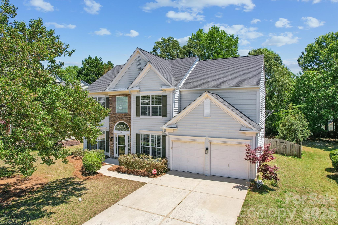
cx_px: 169
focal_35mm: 22
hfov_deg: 78.6
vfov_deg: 57.2
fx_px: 207
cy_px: 112
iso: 120
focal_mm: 8.4
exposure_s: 1/250
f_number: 2.8
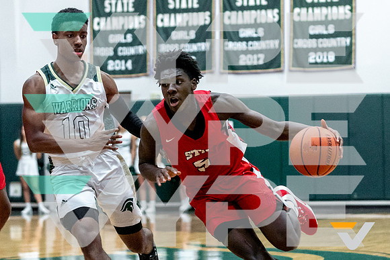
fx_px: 1656
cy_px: 133
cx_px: 233
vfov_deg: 9.0
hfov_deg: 13.4
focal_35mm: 153
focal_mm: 70
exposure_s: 1/800
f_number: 2.8
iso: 1250
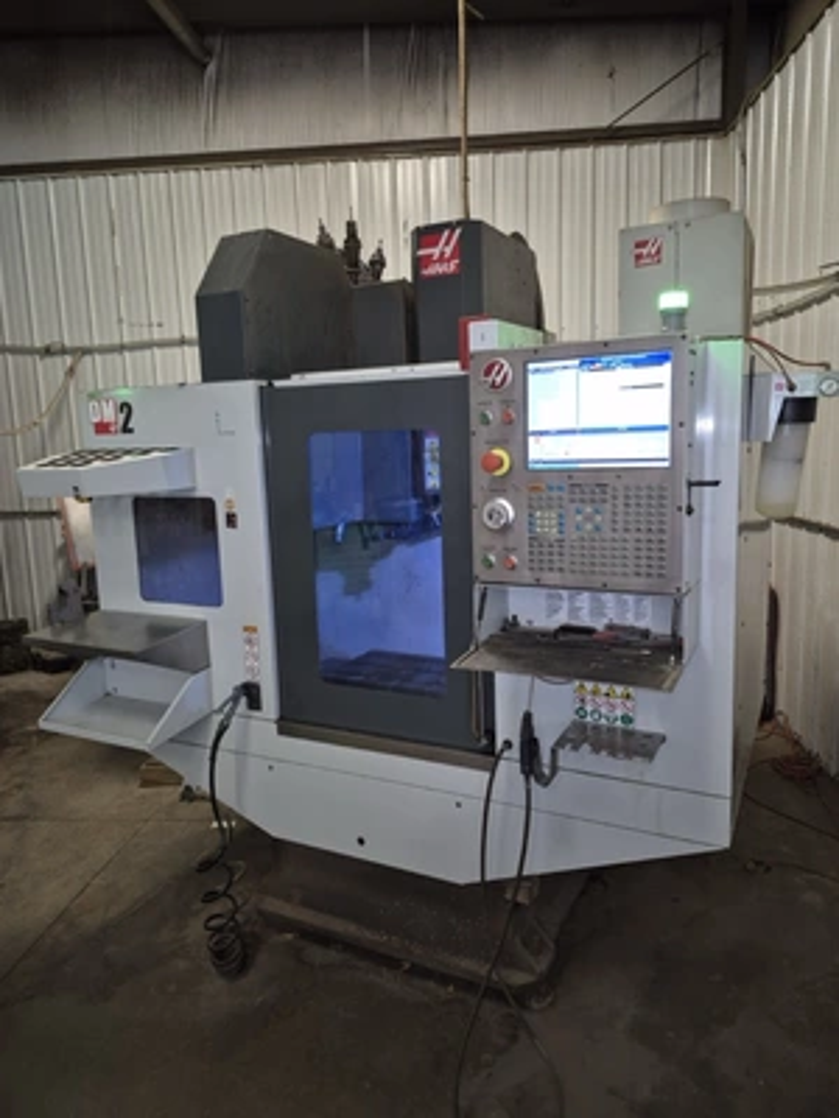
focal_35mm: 23
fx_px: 743
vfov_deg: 73.9
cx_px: 420
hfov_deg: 58.9
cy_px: 559
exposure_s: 1/24
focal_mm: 5.4
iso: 100
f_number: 1.8
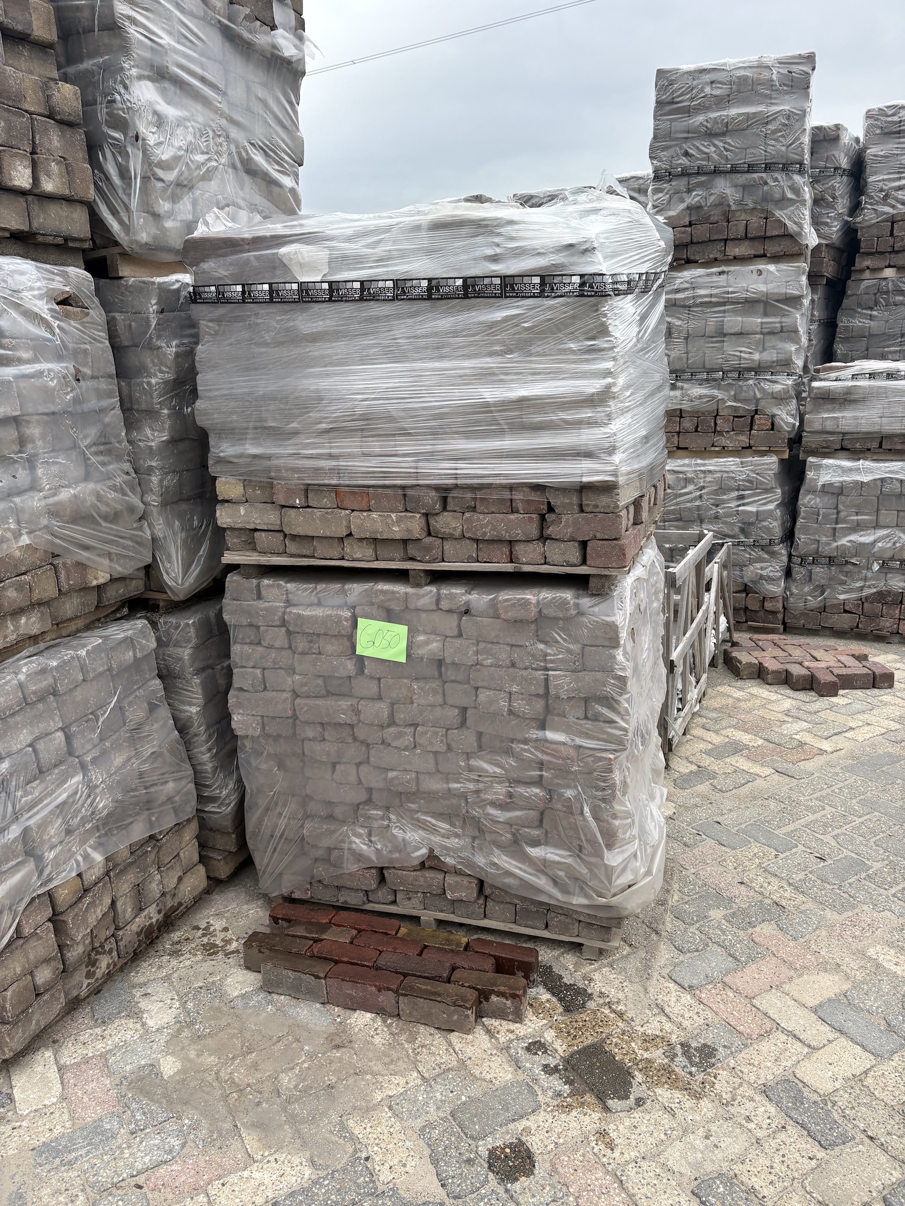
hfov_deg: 53.1
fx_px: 906
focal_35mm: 26
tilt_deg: -12.2
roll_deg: +0.7
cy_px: 603
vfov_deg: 67.3
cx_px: 452
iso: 50
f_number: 1.6
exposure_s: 1/731
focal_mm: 5.96
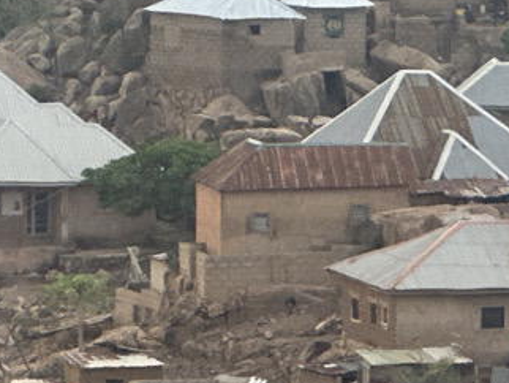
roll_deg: -0.5
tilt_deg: -5.5
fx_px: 7034
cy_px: 340
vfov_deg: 3.1
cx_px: -46
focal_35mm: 478
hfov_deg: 4.1
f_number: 2.8
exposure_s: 1/99
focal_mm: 9
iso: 40
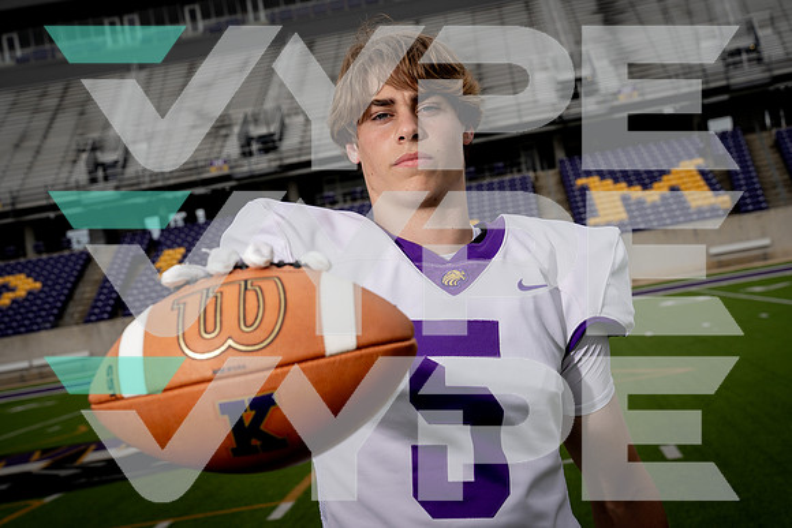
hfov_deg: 33.4
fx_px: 1320
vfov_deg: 22.6
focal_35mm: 60
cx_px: 396
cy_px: 264
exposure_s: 1/250
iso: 100
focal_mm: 60
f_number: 8
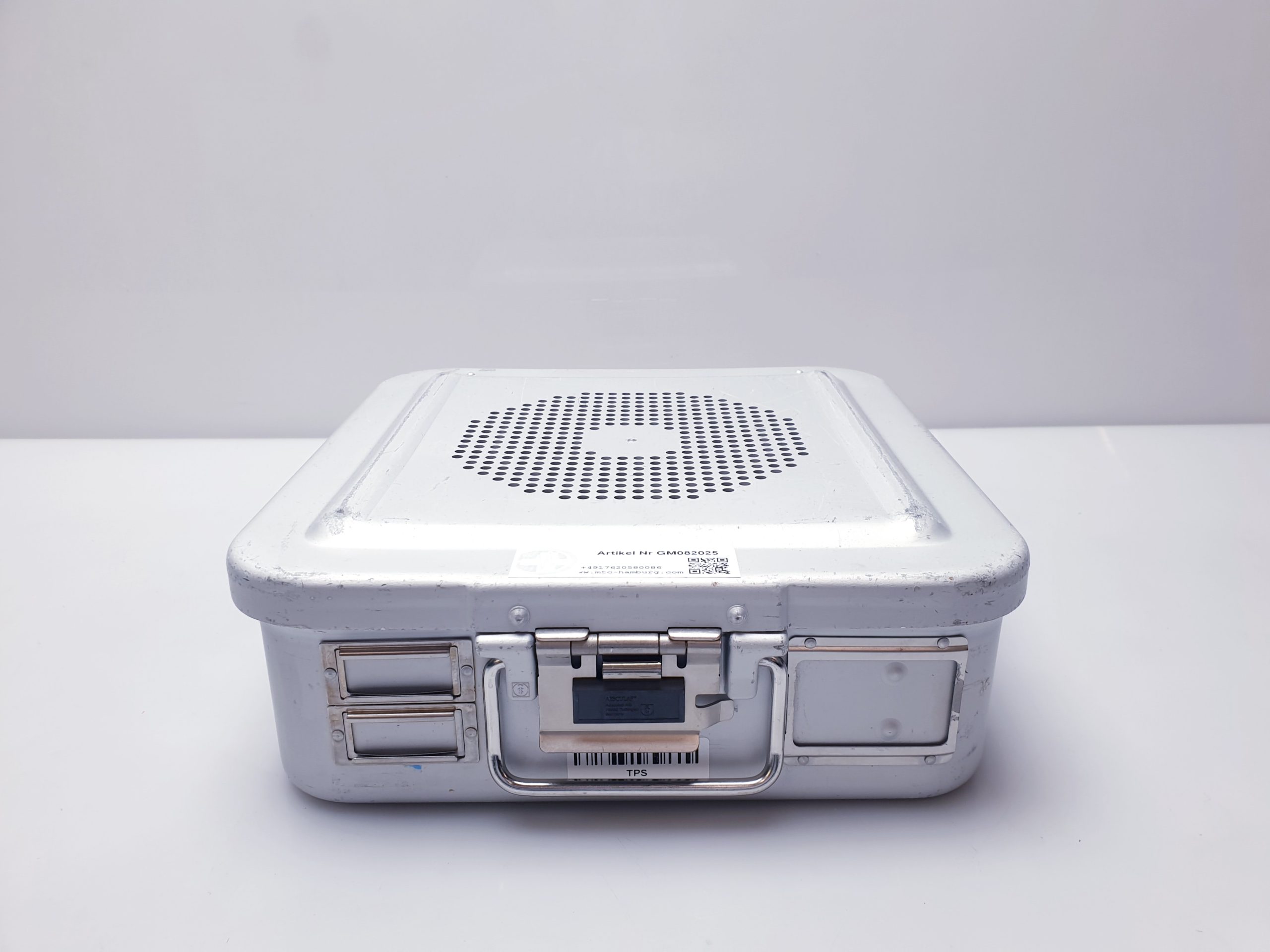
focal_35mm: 26
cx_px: 635
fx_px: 954
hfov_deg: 67.3
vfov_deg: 53.1
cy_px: 476
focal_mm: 4.3
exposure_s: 1/50
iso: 50
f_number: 2.4
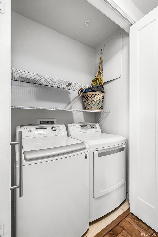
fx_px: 105
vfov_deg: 96.7
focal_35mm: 16
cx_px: 79
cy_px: 118
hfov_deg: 73.7
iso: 640
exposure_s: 1/2
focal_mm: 16
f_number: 8
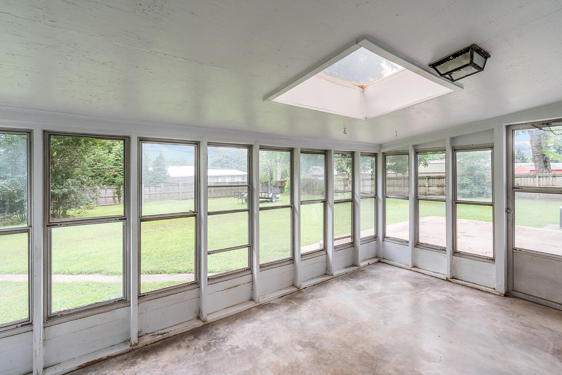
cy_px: 188
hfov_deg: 96.7
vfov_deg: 73.8
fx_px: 250
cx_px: 281
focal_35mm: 16
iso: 1000
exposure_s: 1/60
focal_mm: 16
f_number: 7.1
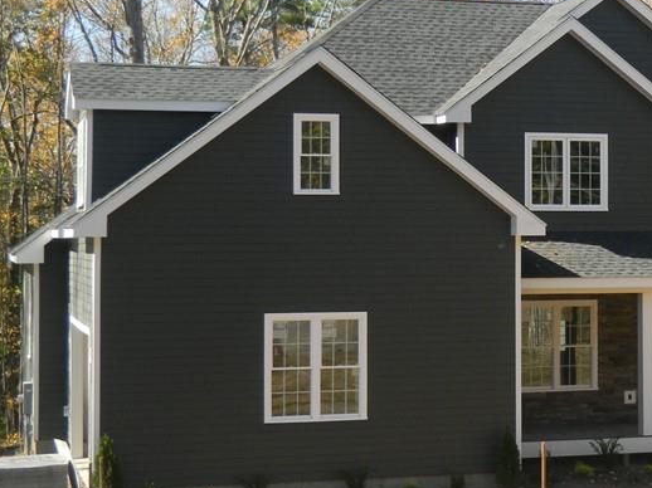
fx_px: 1713
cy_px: 172
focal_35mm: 91
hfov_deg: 21.1
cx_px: 576
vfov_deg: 16.2
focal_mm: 8.3
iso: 80
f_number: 4.1
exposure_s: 1/235
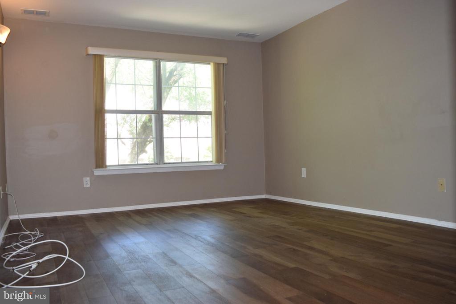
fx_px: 399
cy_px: 152
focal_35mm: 32
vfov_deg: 41.7
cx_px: 228
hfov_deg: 59.5
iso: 800
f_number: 5.6
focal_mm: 21
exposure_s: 1/125
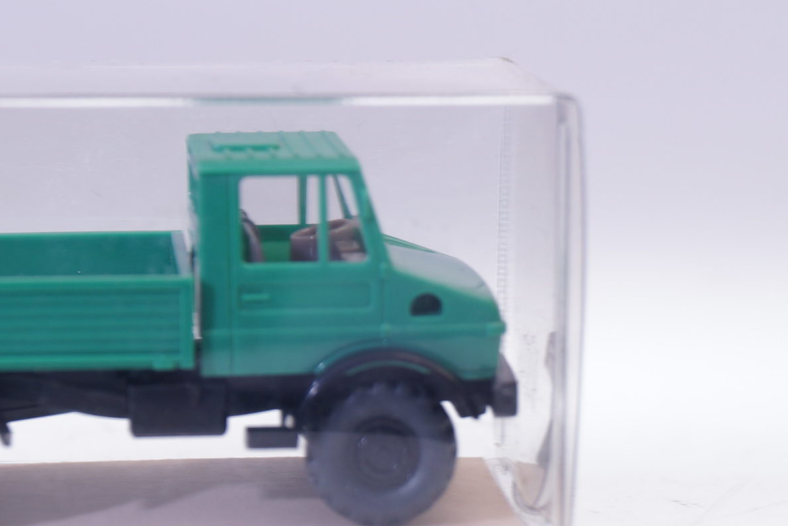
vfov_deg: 15.0
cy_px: 222
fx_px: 1989
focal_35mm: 91
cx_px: 116
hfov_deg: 22.0
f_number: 8
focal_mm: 35
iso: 200
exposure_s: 1/10
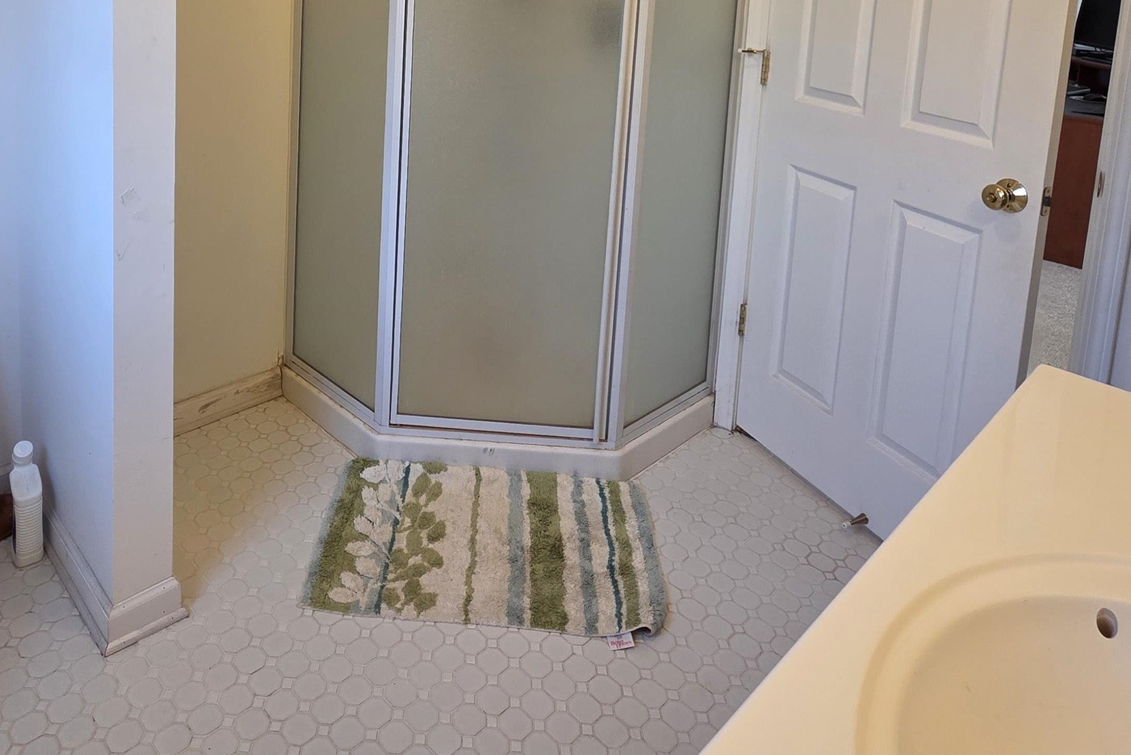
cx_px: 455
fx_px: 786
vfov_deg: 45.5
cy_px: 50
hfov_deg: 70.8
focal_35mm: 25
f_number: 1.9
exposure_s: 1/120
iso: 125
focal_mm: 2.2
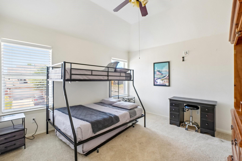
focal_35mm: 15
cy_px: 80
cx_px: 121
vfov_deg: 77.3
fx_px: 101
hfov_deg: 100.4
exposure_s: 1/40
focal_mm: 10
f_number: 8
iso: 400
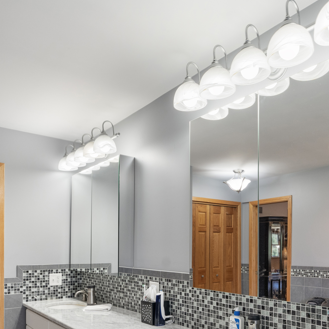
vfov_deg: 50.8
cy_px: 262
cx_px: 186
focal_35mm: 30
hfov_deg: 53.9
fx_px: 323
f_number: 8
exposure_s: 1/15
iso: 800
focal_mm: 14
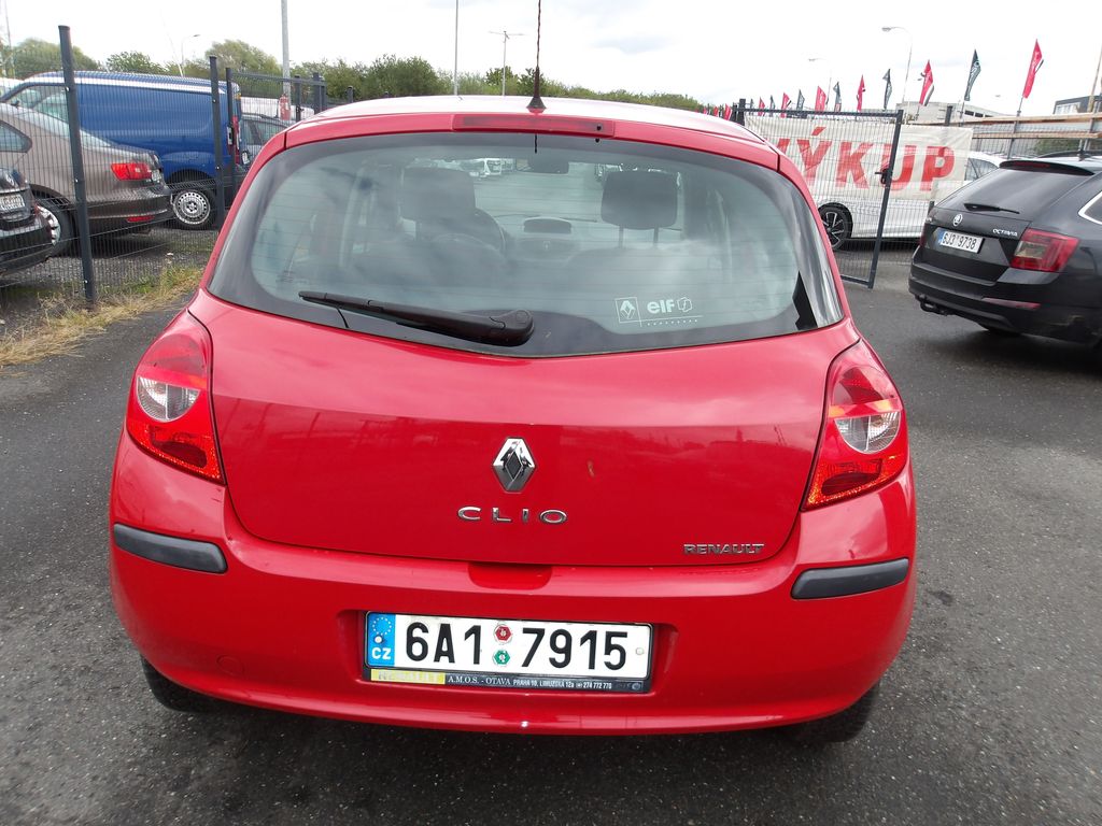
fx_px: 860
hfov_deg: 65.3
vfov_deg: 51.4
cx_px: 551
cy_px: 413
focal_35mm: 27
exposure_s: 1/433
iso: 100
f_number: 3
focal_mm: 4.9
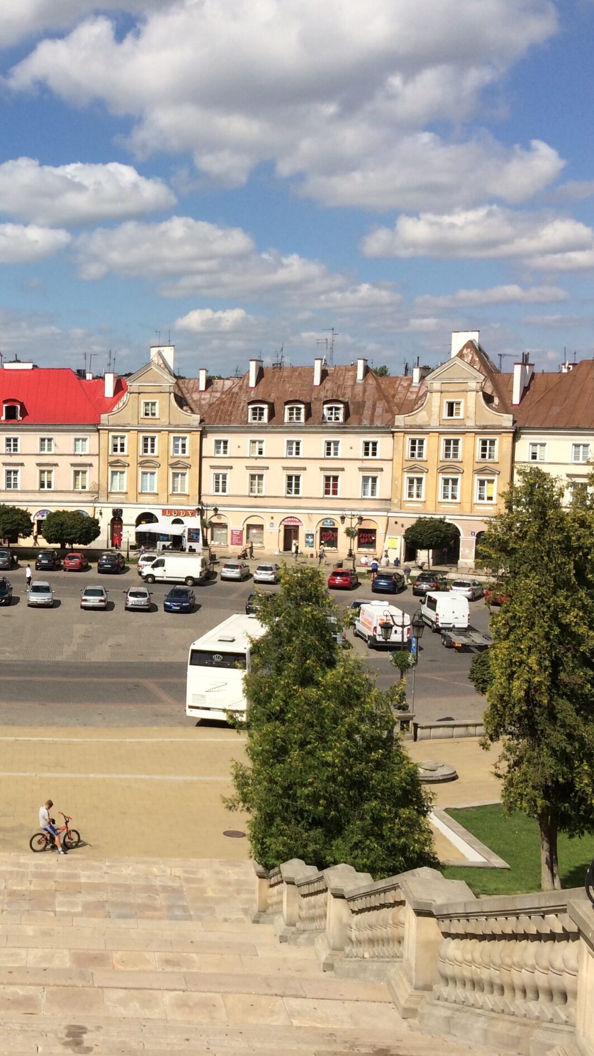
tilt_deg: -4.6
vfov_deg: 47.4
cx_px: -1
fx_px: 1204
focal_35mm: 43
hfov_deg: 26.2
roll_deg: +0.6
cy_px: 529
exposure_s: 1/3425
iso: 32
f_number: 2.2
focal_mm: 4.15
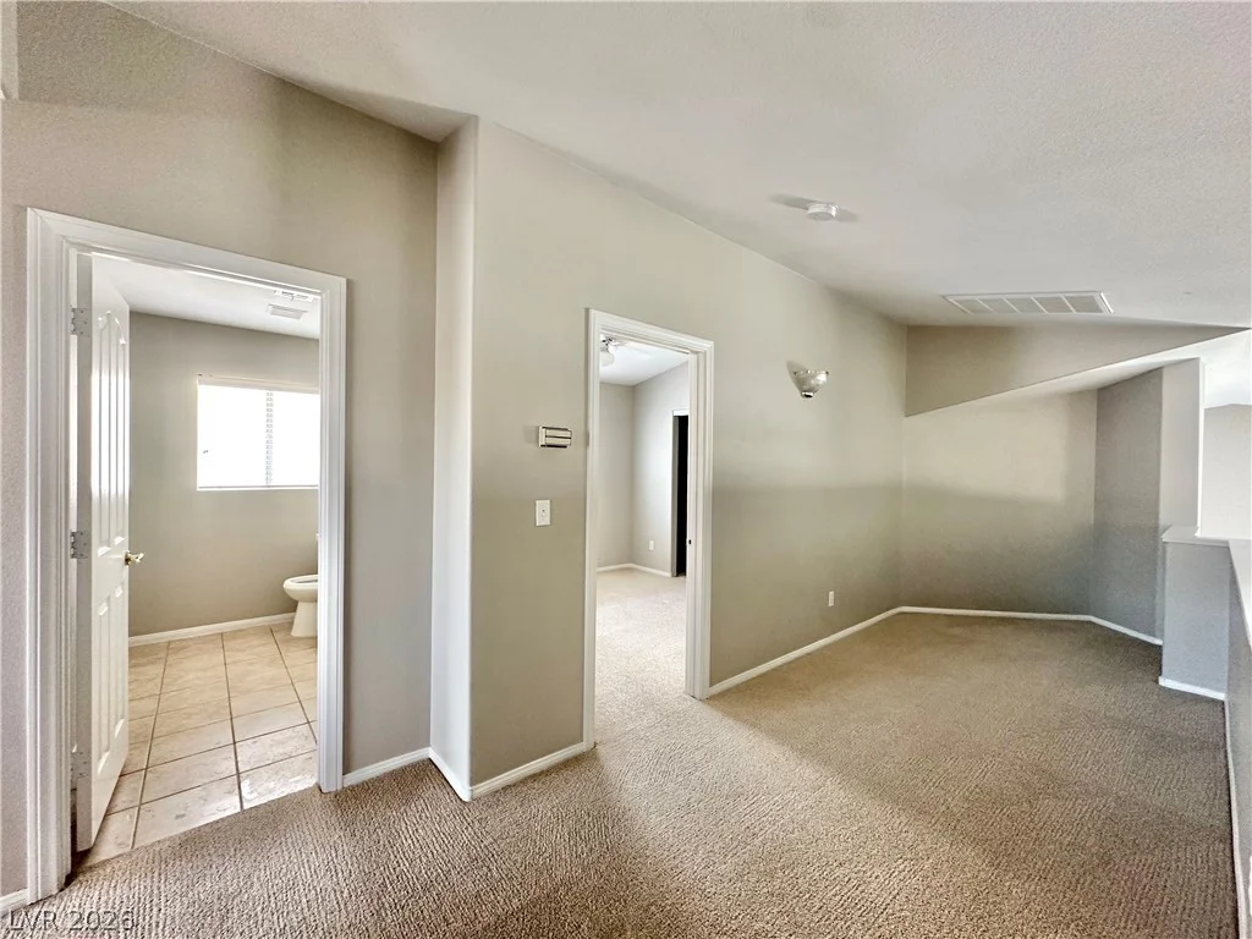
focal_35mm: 14
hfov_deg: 102.1
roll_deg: -1.2
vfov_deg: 85.7
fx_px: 506
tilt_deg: +0.0
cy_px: 470
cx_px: 626
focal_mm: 2.22
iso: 250
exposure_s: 1/99
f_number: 2.2
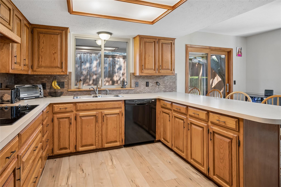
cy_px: 94
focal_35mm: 20
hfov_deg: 84.0
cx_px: 140
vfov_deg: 61.9
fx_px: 156
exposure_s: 1/3.33
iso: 320
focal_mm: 20
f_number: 8
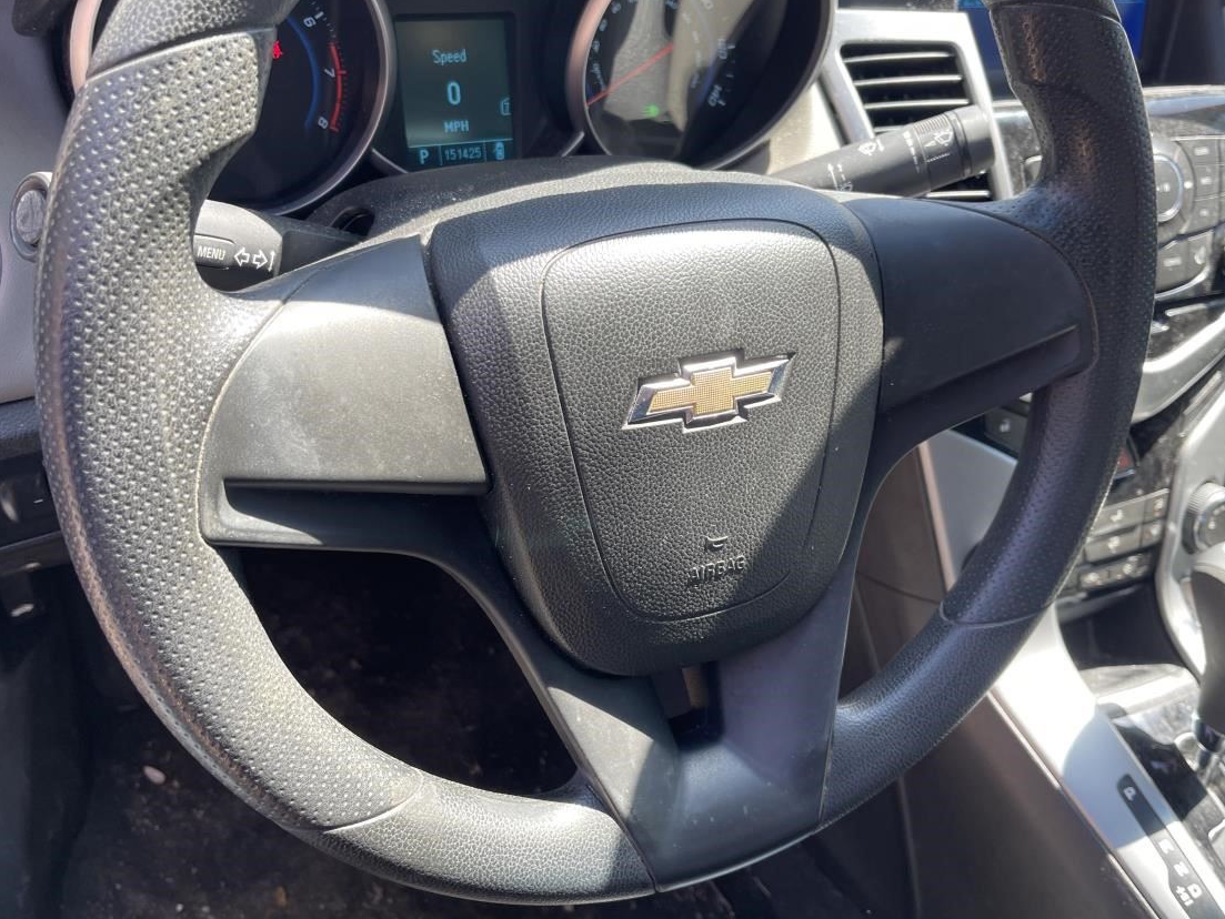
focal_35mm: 29
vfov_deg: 48.2
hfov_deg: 61.6
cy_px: 440
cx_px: 620
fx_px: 1027
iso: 32
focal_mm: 5.1
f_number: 1.6
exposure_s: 1/121
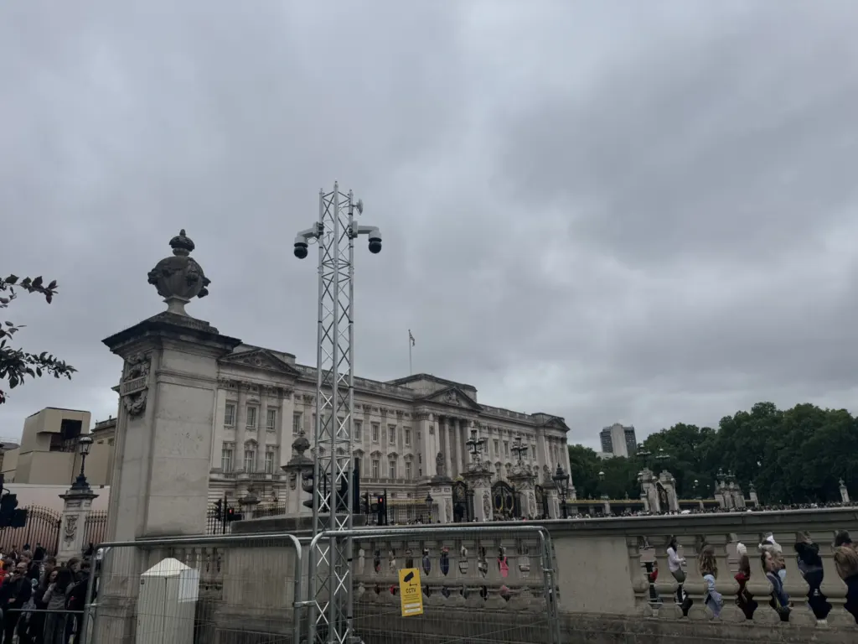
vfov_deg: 56.8
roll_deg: +3.2
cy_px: 322
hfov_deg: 71.6
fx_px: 595
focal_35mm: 24
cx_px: 429
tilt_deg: +17.7
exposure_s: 1/10417
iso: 80
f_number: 1.78
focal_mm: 6.76
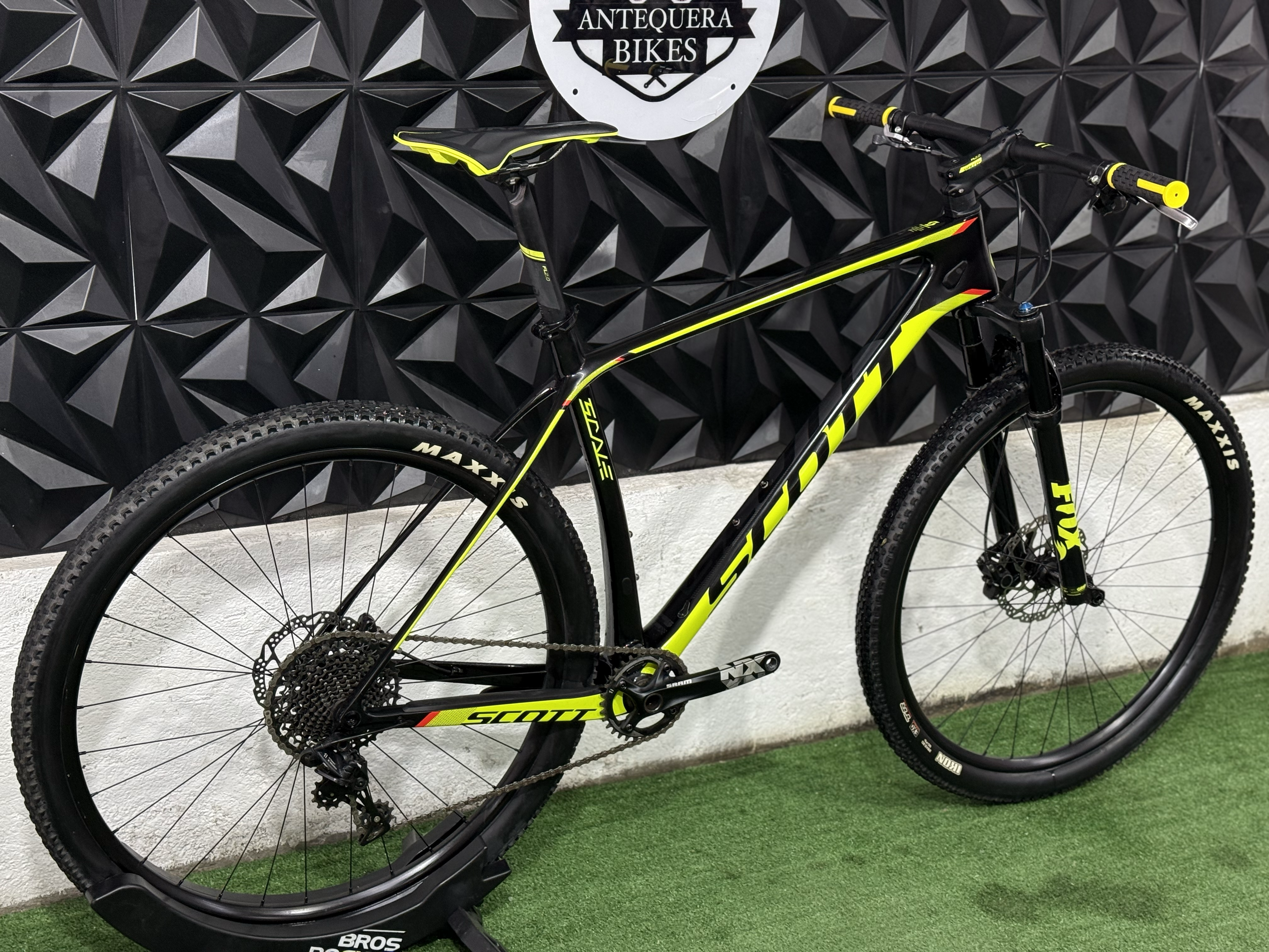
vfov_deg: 30.3
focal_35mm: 48
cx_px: 634
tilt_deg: -17.7
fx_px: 1760
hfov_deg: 39.7
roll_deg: -2.3
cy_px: 476
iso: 160
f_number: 1.78
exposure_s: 1/60
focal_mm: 6.76
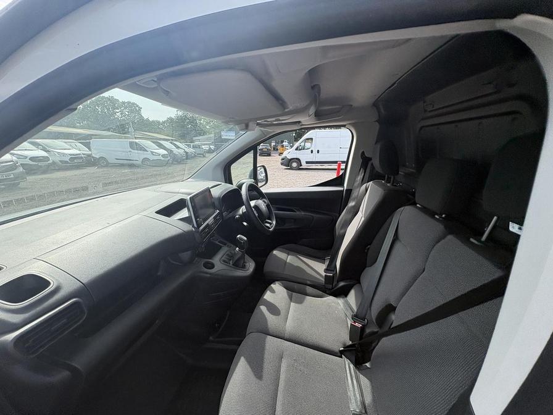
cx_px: 276
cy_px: 208
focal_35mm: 14
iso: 64
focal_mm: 2.22
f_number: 2.2
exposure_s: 1/787
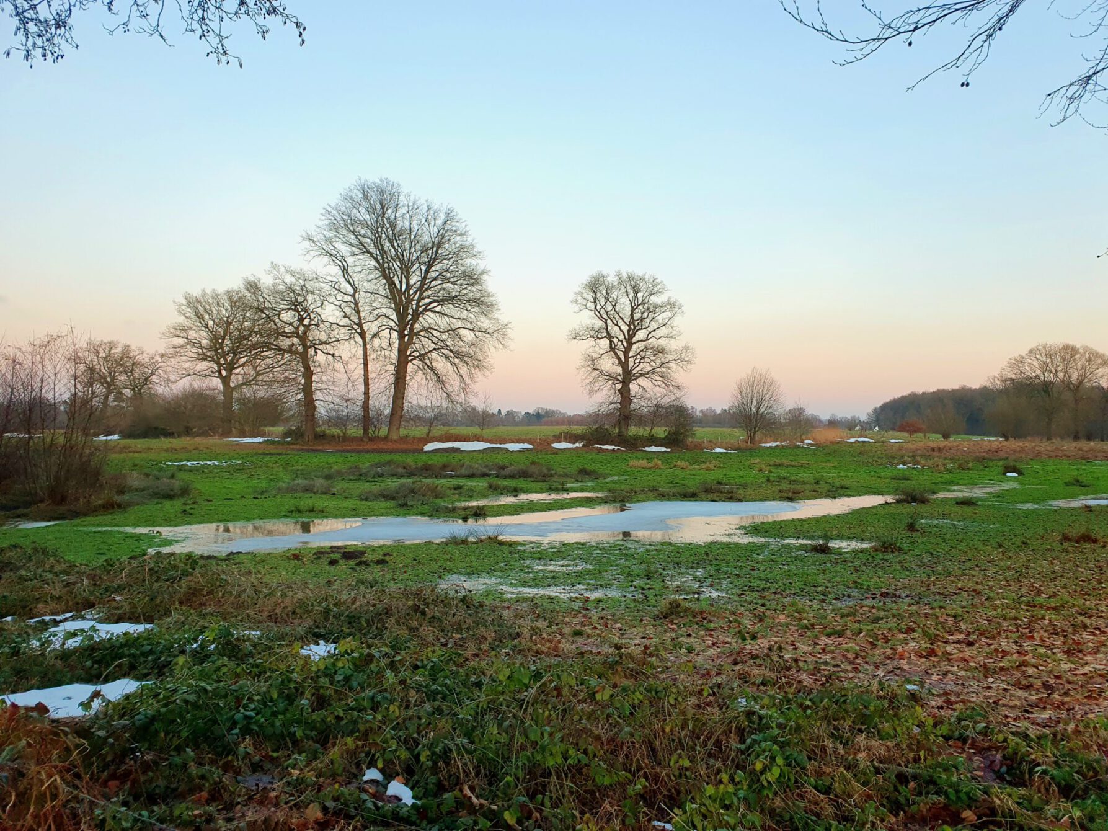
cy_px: 416
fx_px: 832
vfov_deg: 53.1
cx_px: 554
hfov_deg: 67.3
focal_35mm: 26
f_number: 2.4
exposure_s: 1/100
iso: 80
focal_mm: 4.32
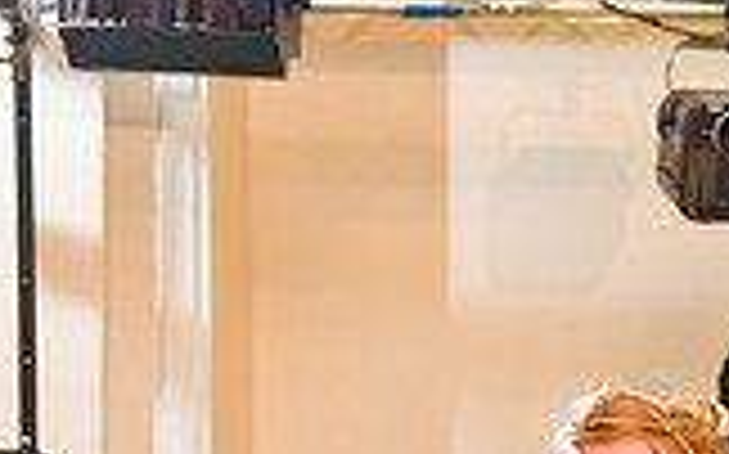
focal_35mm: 131
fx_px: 2601
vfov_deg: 9.8
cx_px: 621
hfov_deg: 15.8
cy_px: 557
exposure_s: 1/125
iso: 1600
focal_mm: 36
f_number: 3.2
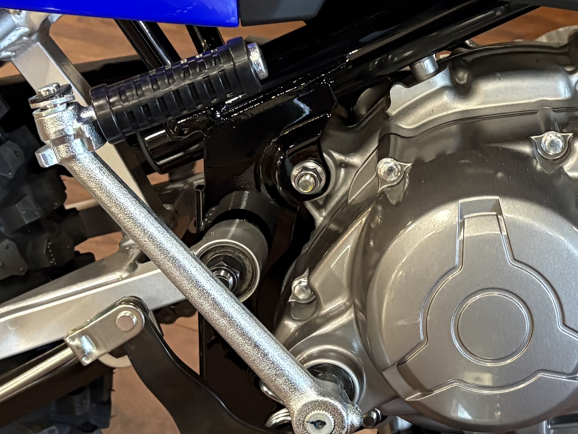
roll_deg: -1.0
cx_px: 462
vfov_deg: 19.1
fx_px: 1269
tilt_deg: -27.5
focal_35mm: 76
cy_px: 44
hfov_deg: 25.2
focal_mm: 5.96
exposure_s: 1/40
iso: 500
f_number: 1.6
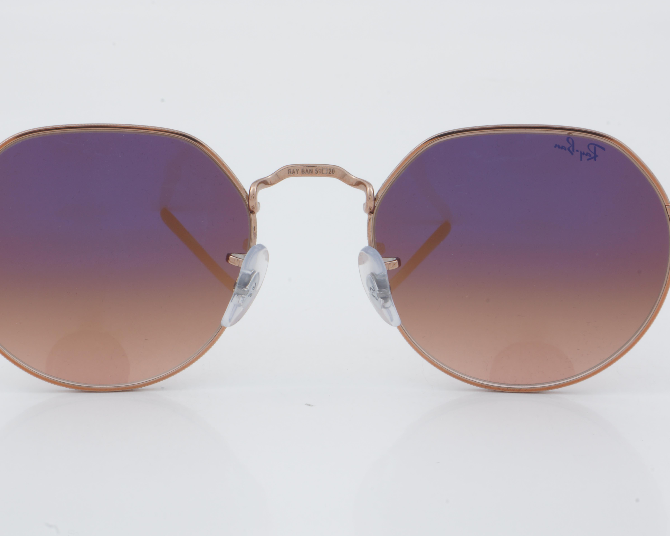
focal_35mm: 88
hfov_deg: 21.7
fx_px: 1745
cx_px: 316
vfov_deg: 17.5
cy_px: 258
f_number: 32
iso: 100
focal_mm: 50
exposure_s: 1/3
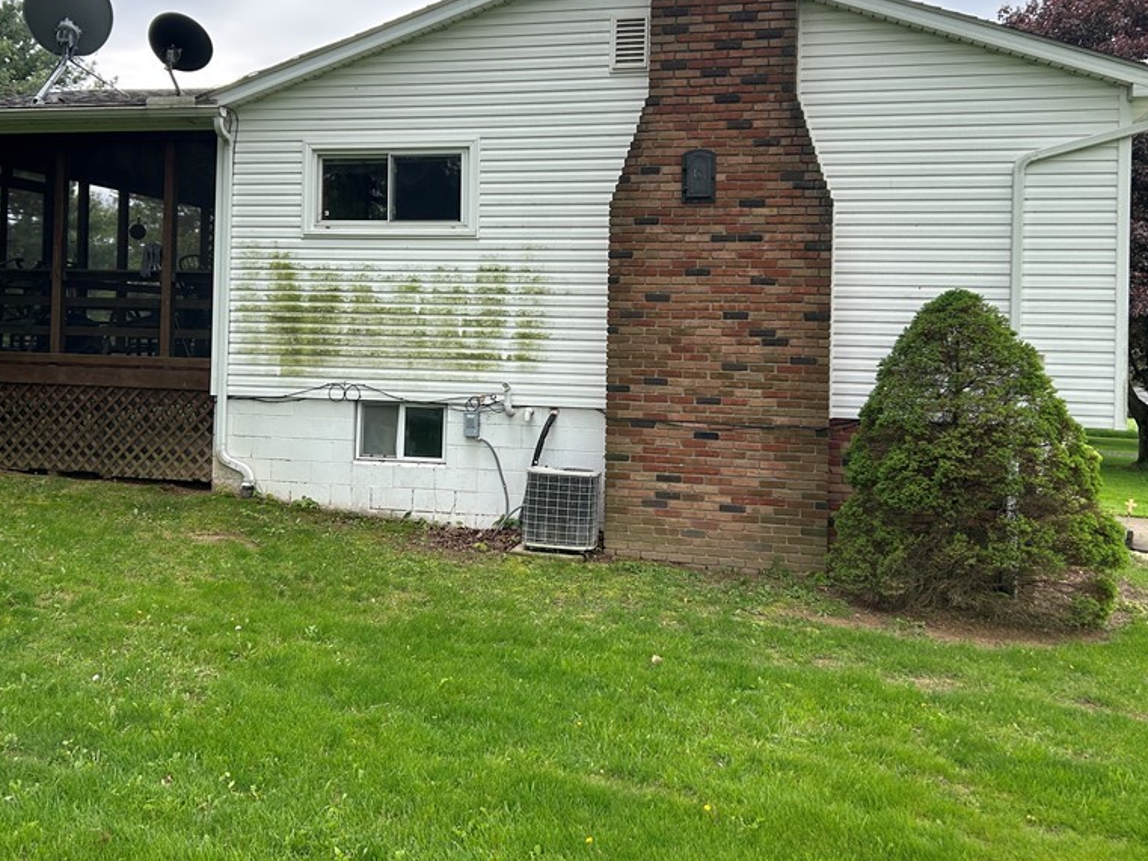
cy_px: 297
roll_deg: -1.5
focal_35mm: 35
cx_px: 534
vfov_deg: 40.3
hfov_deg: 52.6
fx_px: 1161
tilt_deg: +1.5
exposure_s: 1/902
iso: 50
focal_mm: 5.7
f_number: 1.5
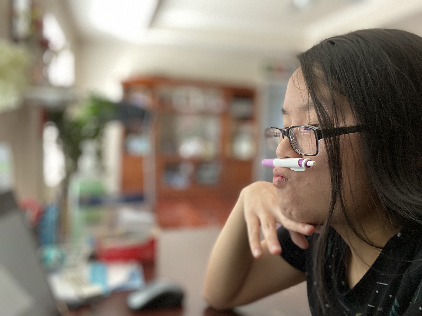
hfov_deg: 60.0
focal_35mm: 30
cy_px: 158
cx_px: 211
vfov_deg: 46.8
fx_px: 366
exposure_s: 1/40
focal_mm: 2.71
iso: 400
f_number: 2.2
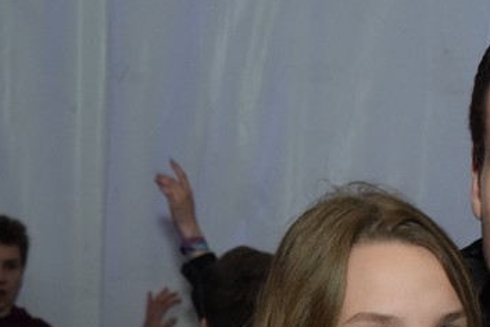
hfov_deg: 19.6
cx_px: 387
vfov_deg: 13.0
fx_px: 1403
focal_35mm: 103
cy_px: 381
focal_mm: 24
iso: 1600
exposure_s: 1/60
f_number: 4
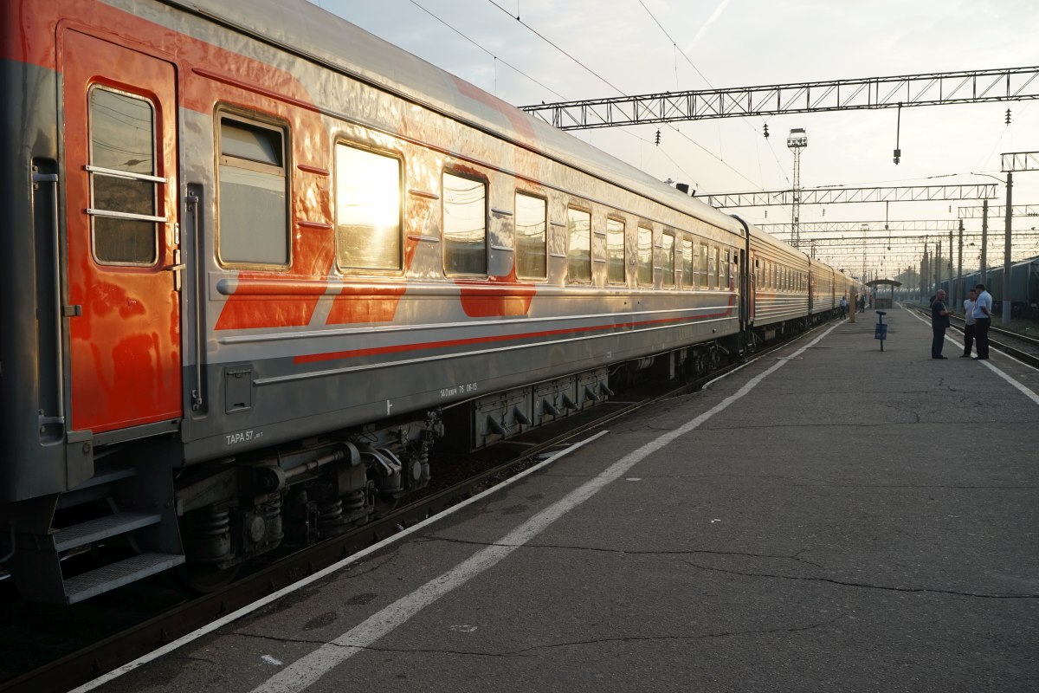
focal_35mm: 33
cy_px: 346
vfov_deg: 40.0
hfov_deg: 57.2
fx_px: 952
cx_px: 520
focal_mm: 33
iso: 100
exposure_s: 1/100
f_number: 7.1
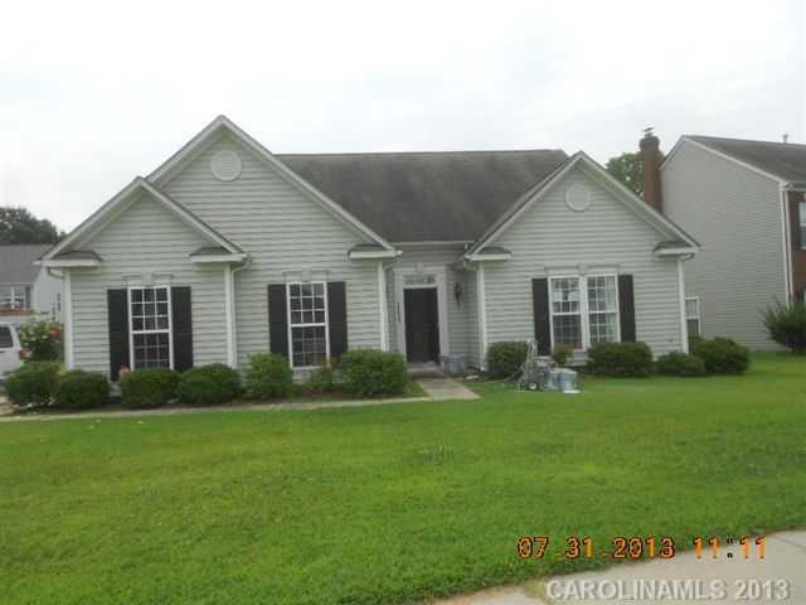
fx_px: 605
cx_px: 403
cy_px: 302
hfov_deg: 67.3
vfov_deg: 53.1
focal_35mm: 26
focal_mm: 4.6
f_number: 3.2
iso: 80
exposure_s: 1/640
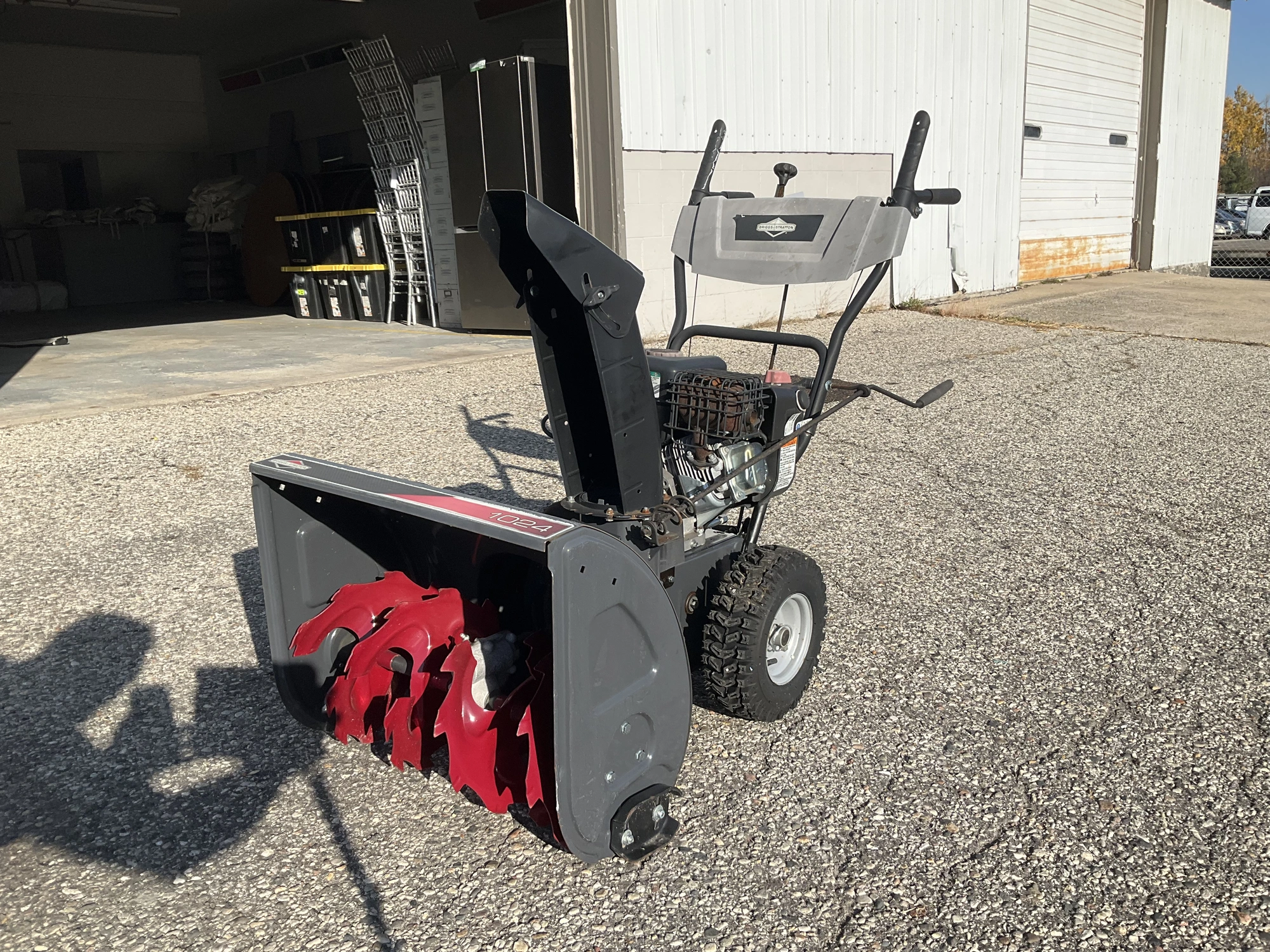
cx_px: 635
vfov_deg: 48.2
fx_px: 1064
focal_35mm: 29
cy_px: 476
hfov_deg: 61.7
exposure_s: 1/2227
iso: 25
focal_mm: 3
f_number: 1.8
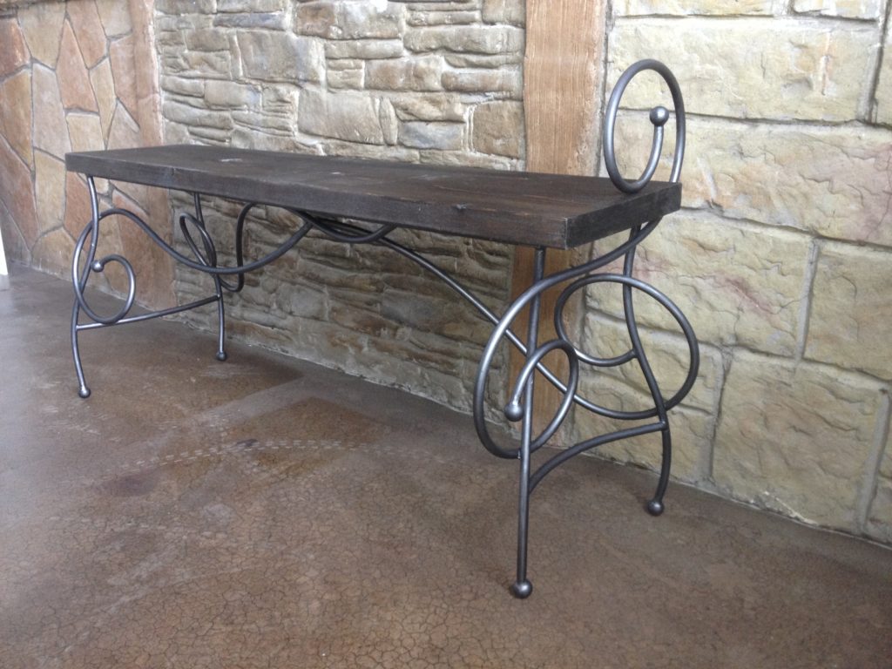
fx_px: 902
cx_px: 446
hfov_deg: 52.6
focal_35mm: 35
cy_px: 334
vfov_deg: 40.7
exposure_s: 1/20
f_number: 2.4
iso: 100
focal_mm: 4.28
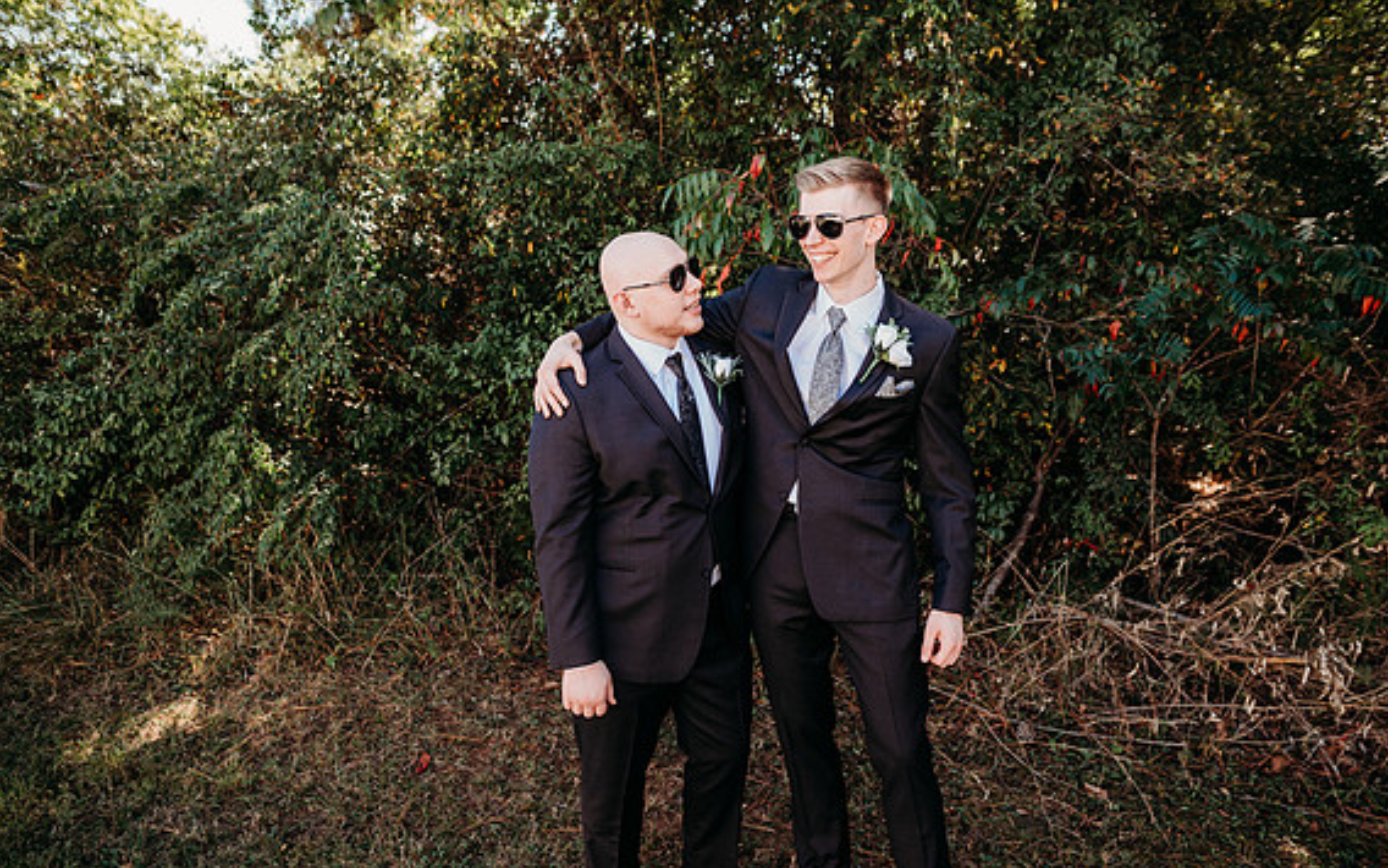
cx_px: 704
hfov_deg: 72.5
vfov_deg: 49.3
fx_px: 946
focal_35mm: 25
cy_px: 427
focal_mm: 24
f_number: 2.8
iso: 200
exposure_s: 1/400
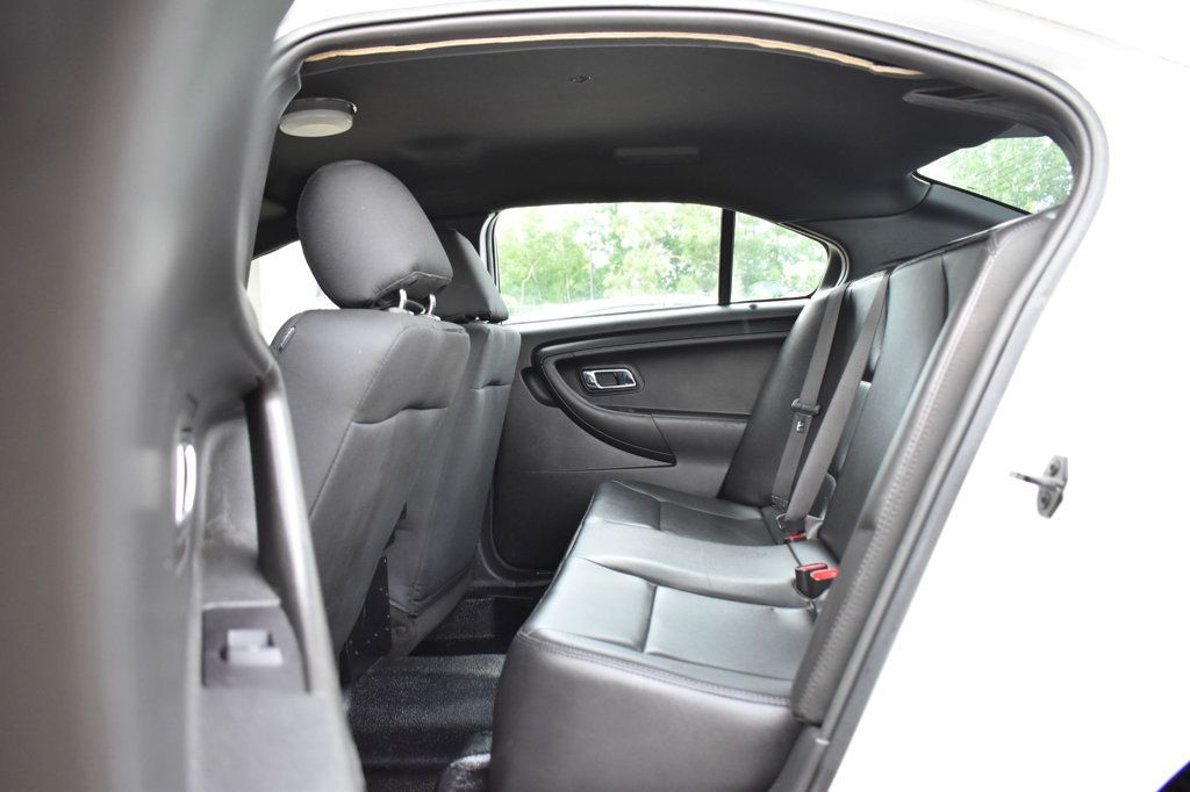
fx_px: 892
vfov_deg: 47.9
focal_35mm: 27
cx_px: 595
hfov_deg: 67.4
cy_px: 396
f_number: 4
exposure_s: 1/125
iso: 1100
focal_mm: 18
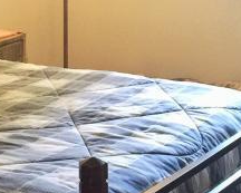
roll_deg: -0.2
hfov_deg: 14.3
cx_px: 182
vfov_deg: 11.3
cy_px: -37
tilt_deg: -5.5
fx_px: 956
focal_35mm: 134
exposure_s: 1/4
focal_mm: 4.15
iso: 125
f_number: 2.2
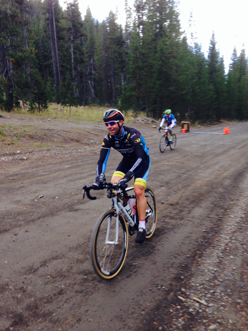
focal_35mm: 33
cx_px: 124
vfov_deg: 55.4
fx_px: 315
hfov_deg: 42.9
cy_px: 166
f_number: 2.4
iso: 50
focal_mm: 4.12
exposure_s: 1/142
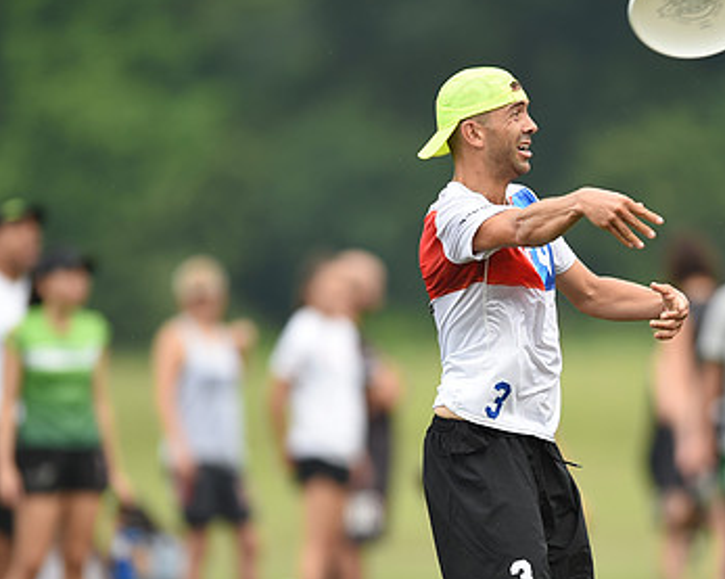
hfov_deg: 3.1
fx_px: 13442
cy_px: 373
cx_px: 504
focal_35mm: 627
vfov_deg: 2.5
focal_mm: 400
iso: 320
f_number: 2.8
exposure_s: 1/1600
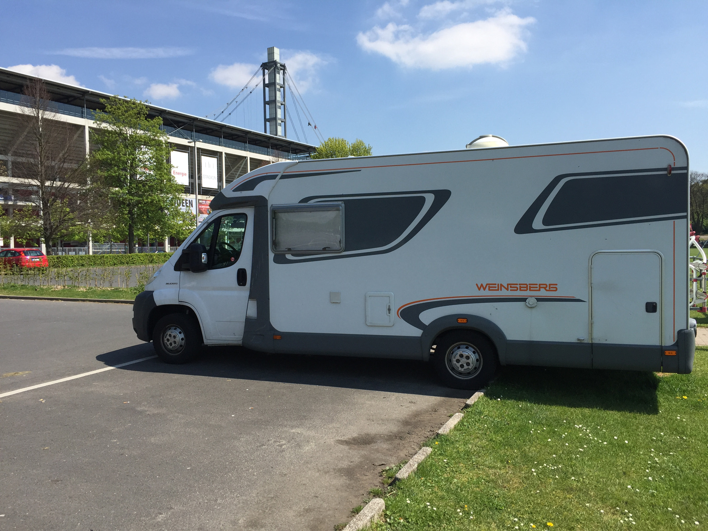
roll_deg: +1.2
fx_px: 593
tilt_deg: -1.7
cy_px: 266
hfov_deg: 61.7
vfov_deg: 48.2
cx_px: 354
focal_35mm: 29
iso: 32
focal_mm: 4.15
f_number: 2.2
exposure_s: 1/2083
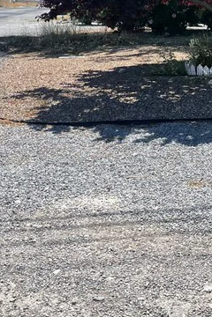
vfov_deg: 25.4
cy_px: 21
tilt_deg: +0.0
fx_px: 680
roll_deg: -0.8
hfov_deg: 17.4
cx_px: 199
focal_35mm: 77
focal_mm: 4.2
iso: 32
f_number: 1.6
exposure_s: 1/3300
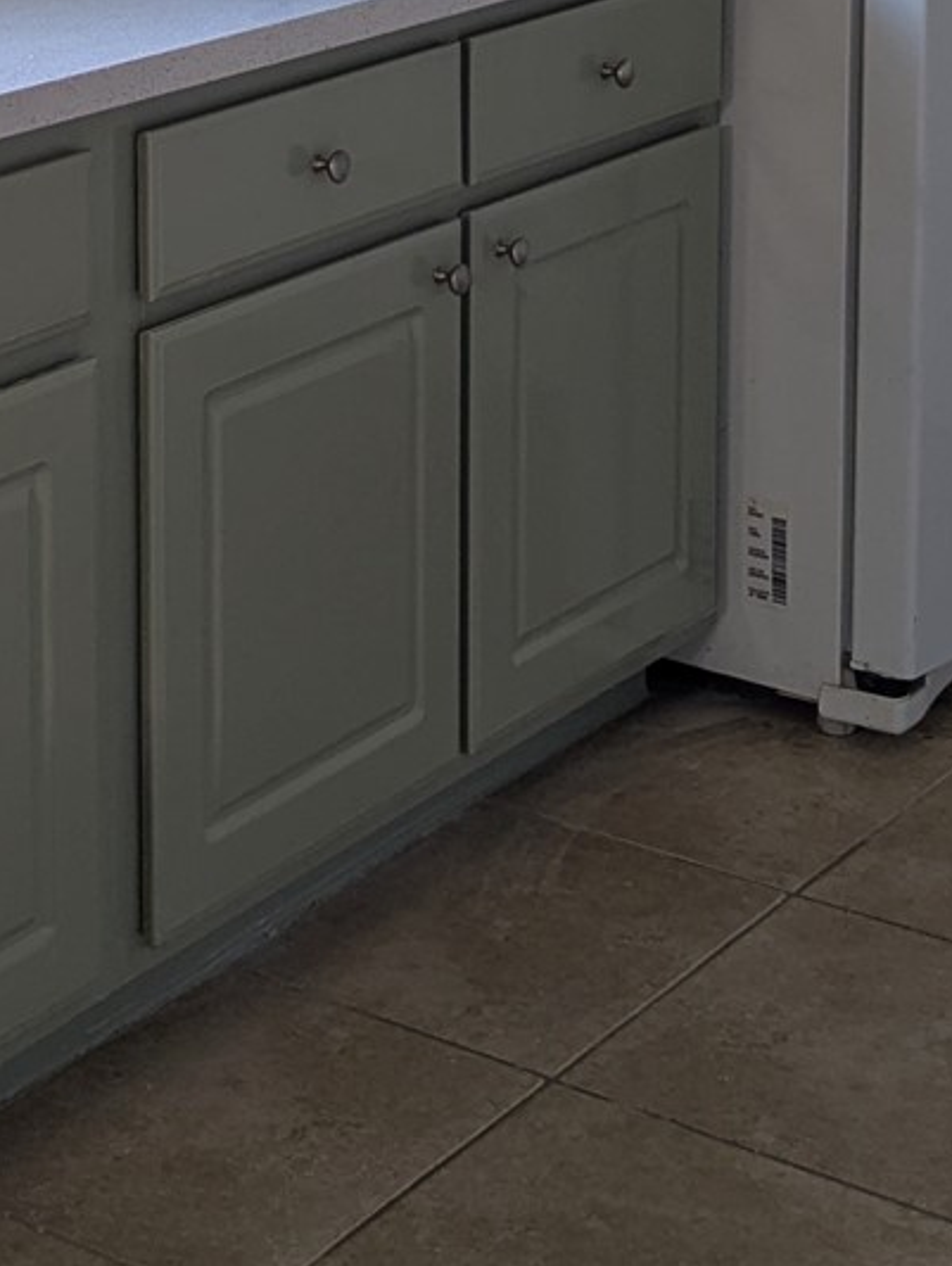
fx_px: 3367
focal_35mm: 92
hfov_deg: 16.0
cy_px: -198
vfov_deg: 20.1
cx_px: 170
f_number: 1.85
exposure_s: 1/48.5
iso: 39
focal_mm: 6.81
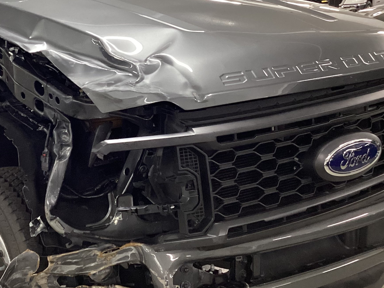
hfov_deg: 32.6
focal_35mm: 58
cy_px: 101
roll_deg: -0.2
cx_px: 93
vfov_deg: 25.1
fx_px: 643
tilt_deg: -12.0
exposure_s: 1/40
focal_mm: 3.3
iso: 250
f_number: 2.4
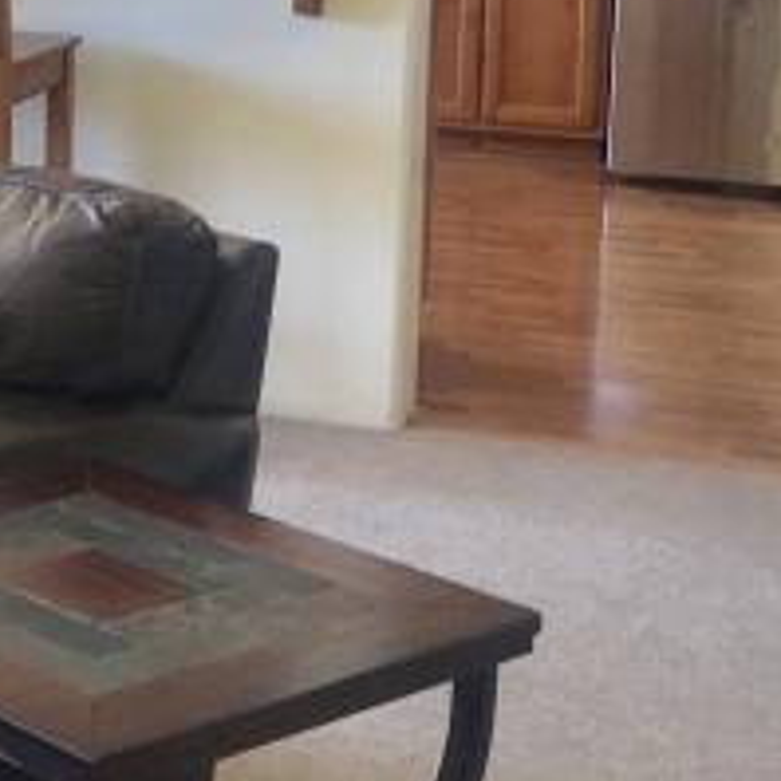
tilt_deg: -9.3
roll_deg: -0.3
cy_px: 47
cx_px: -383
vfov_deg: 17.1
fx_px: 2553
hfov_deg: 16.0
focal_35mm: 100
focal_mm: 3.99
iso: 20
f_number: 1.8
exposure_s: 1/60
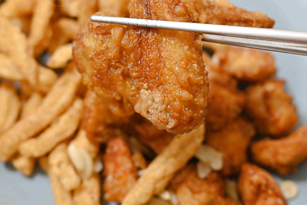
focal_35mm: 95
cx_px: 166
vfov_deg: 14.4
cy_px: 77
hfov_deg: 21.5
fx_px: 810
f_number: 2.5
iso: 2000
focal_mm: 50
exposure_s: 1/250
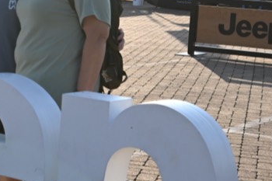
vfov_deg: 10.0
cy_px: 84
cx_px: -36
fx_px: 1035
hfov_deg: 14.6
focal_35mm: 137
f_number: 7.1
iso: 200
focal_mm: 30
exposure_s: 1/500
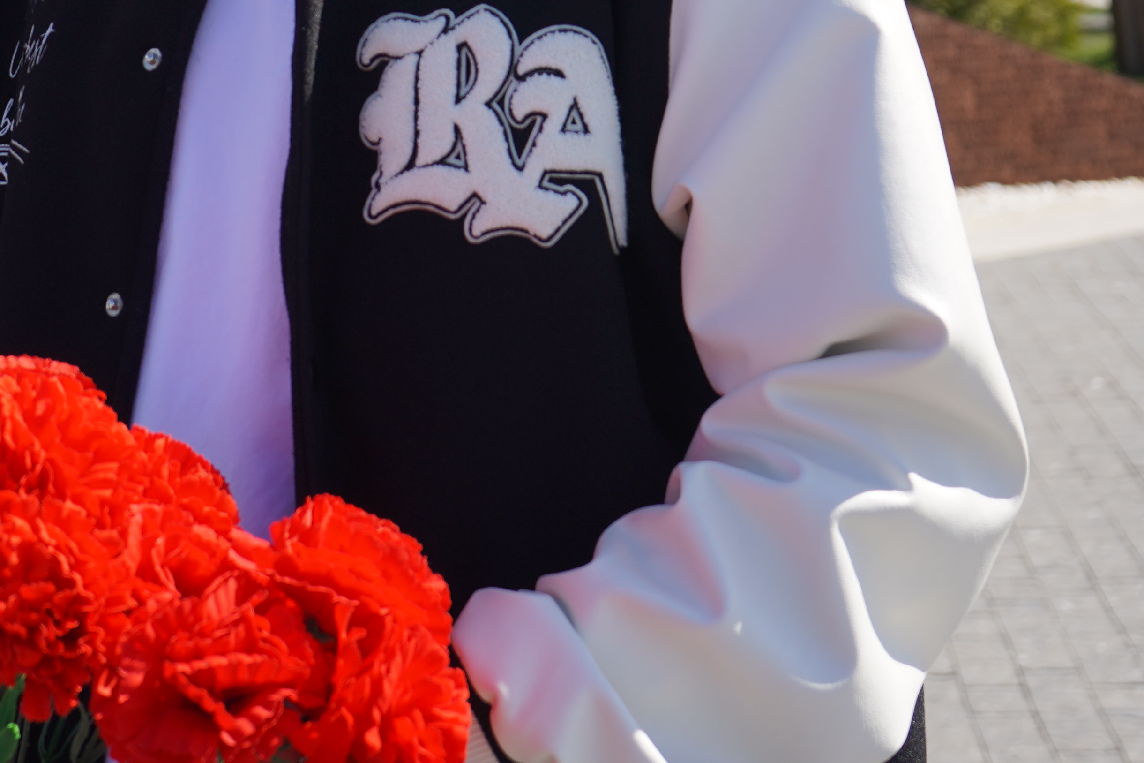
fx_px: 3749
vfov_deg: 11.4
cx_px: -124
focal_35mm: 118
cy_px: -160
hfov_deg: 16.8
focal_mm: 48
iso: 100
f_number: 4.5
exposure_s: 1/500
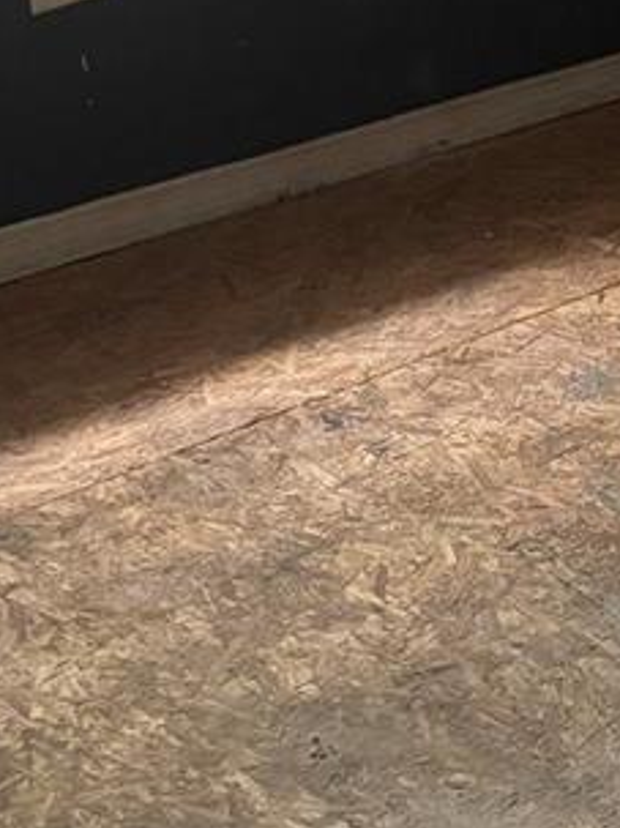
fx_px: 2270
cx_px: 696
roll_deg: +1.3
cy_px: -191
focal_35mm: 95
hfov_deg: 15.1
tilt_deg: -12.3
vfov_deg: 19.4
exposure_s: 1/37
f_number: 1.78
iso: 1000
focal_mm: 6.76
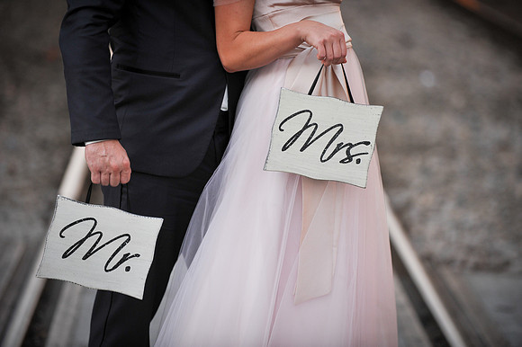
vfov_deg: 7.6
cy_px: 174
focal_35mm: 180
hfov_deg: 11.4
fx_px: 2608
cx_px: 261
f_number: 2.8
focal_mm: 180
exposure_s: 1/125
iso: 800
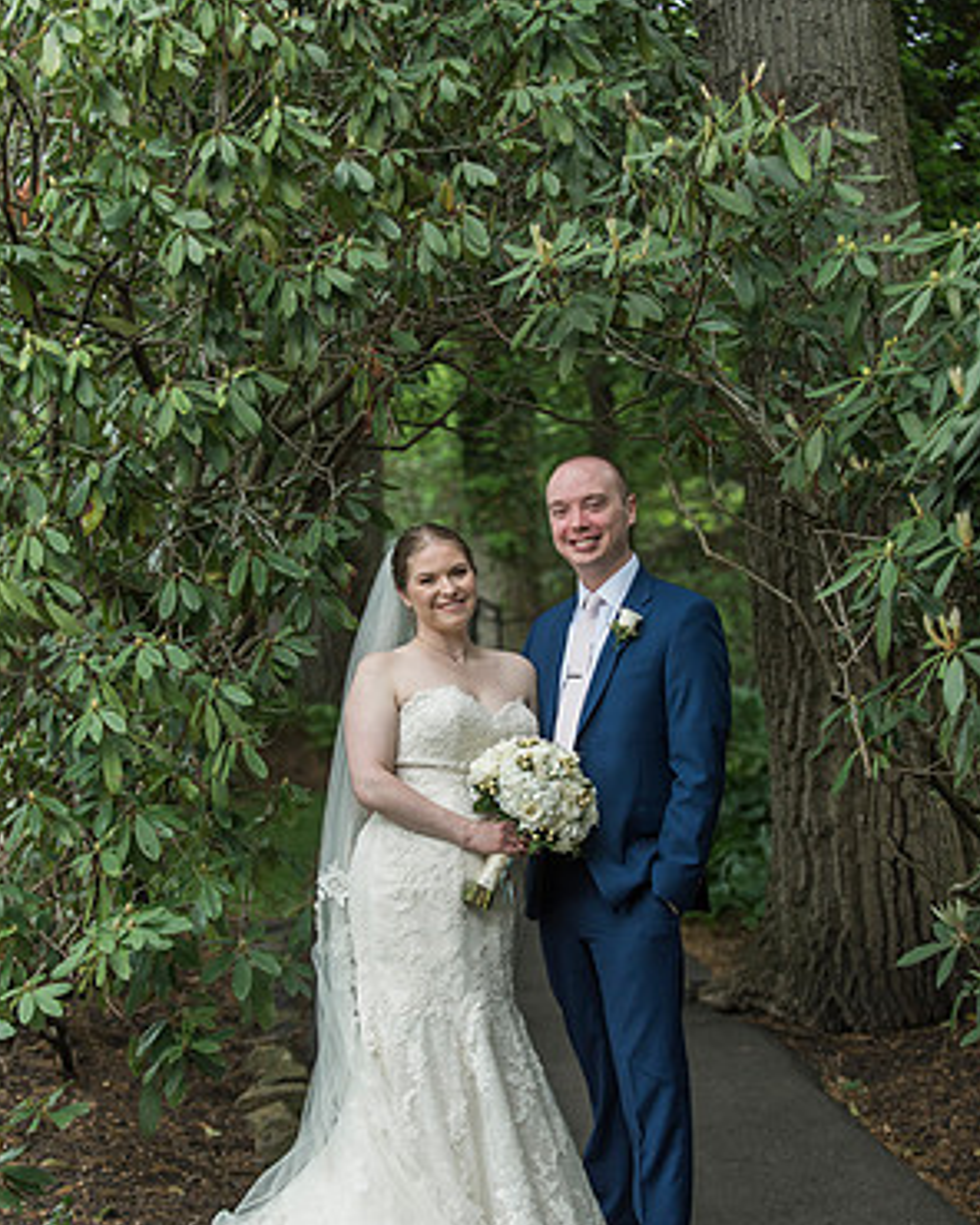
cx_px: 493
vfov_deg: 23.8
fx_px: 2900
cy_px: 735
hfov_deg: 19.2
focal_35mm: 80
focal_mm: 70
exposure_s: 1/800
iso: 500
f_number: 2.8
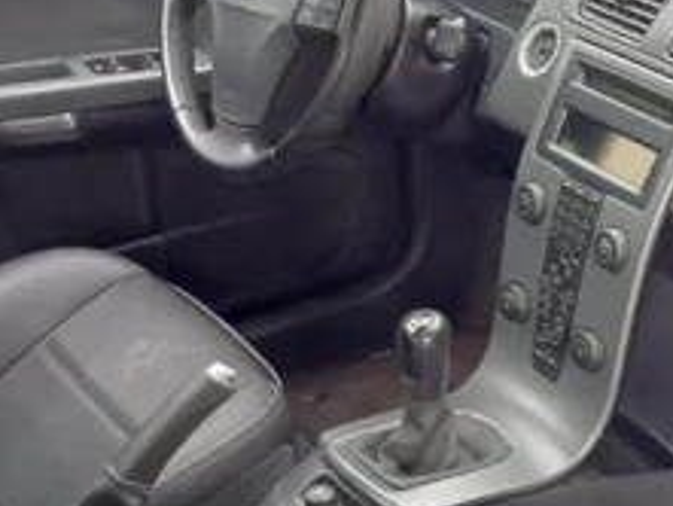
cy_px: 421
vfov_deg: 19.2
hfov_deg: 25.1
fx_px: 1478
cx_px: 569
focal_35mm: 76
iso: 150
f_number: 2.2
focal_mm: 3.46
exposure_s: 1/33.3
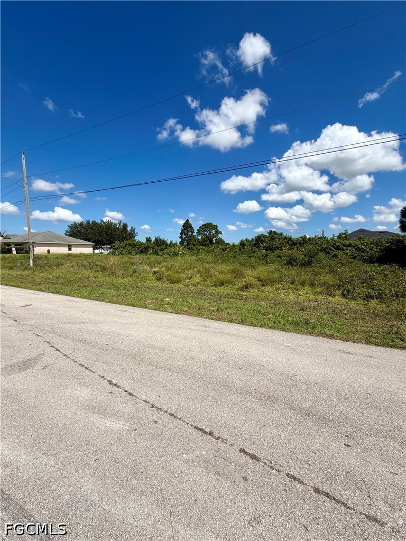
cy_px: 270
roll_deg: -0.4
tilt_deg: -5.2
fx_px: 219
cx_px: 203
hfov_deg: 85.7
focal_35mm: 14
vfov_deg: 102.1
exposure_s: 1/1431
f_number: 2.2
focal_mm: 2.22
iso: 20
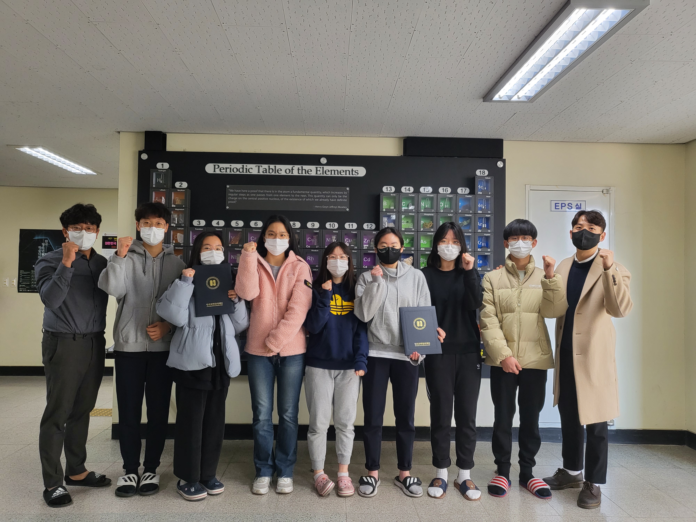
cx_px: 348
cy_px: 261
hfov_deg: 67.3
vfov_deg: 53.1
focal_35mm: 26
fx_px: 523
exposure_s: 1/59
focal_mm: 4.25
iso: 200
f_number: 1.8
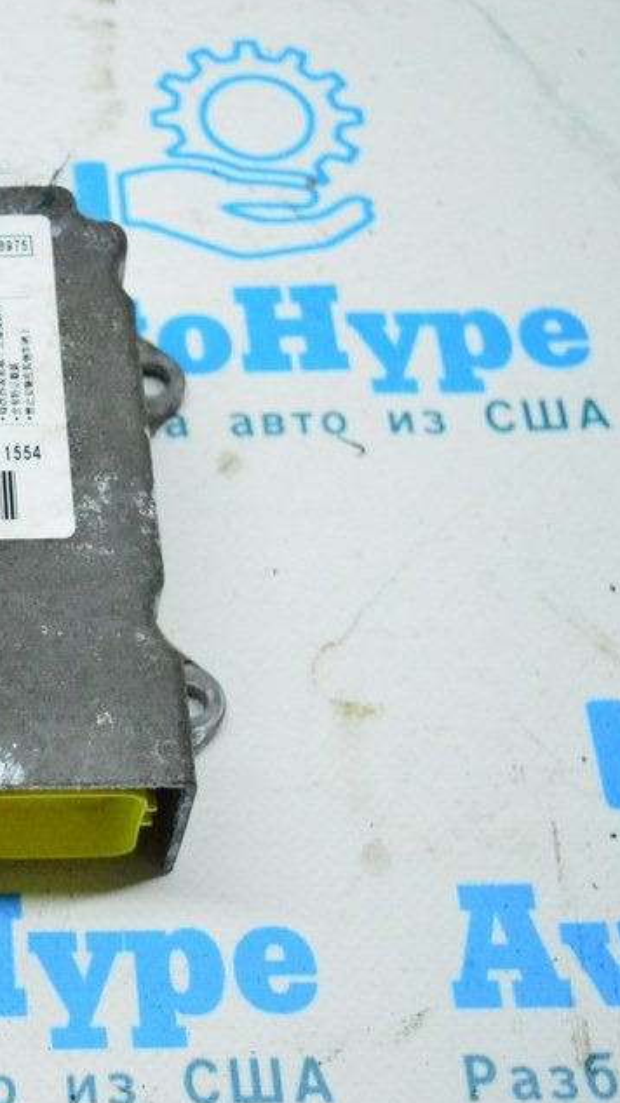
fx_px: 1929
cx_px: -211
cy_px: 546
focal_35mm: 66
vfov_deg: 31.9
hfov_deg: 17.1
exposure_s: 1/800
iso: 6400
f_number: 4
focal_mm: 26
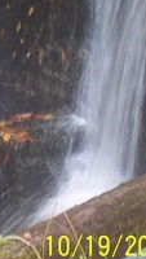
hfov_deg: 4.0
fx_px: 2071
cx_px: -111
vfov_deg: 7.1
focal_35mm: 302
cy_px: 64
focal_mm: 16.8
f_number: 4.8
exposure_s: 1/15
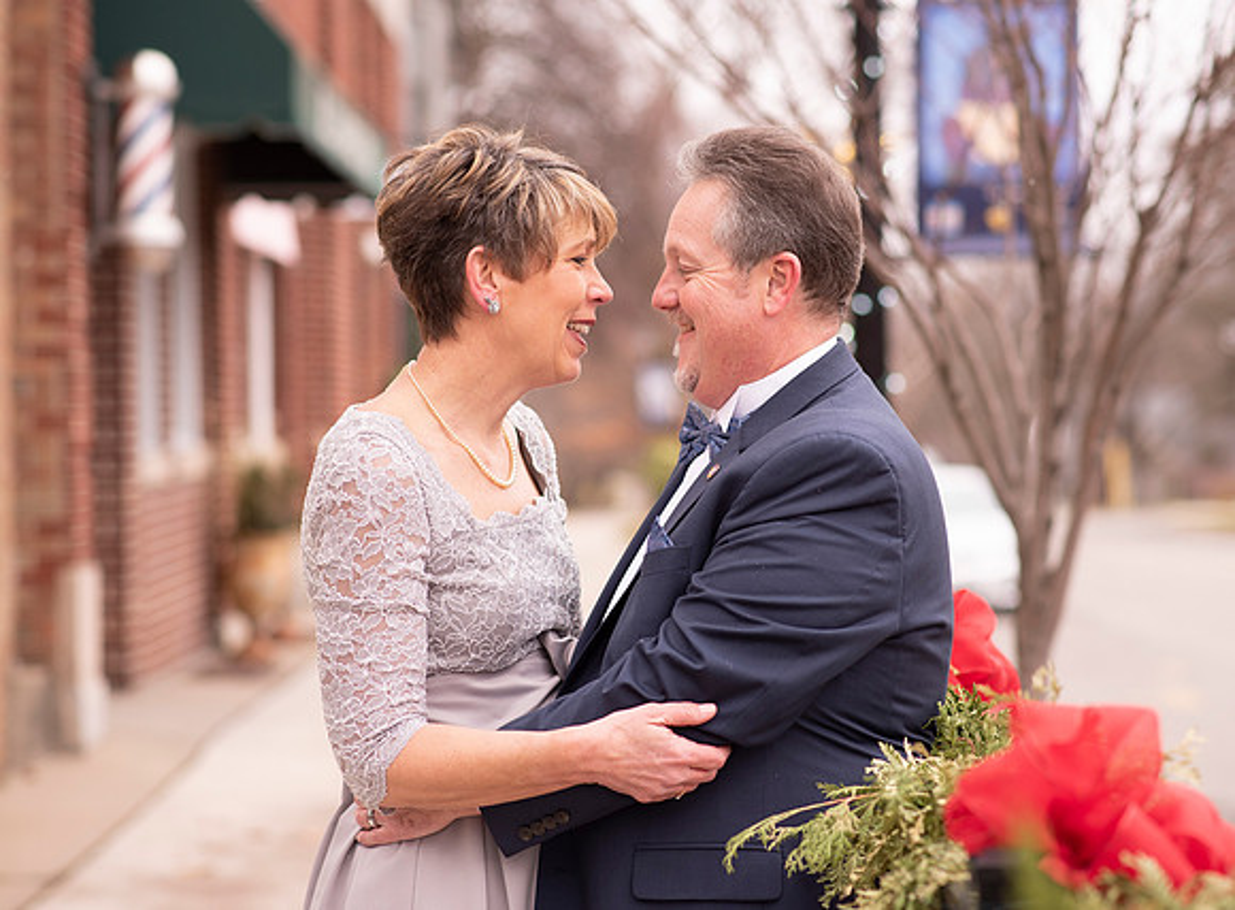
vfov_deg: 14.5
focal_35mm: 100
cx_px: 651
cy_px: 443
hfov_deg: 19.7
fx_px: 3562
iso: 100
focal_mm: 85
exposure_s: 1/125
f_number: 2.5
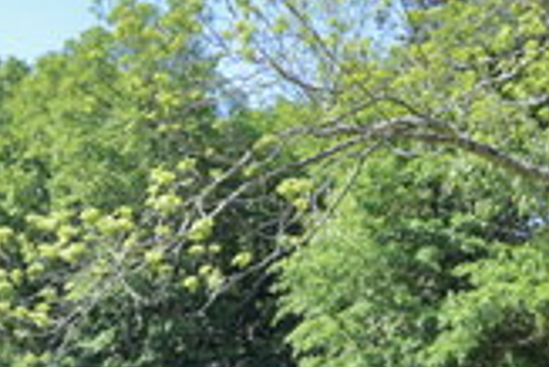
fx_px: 1816
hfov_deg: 16.6
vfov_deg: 11.4
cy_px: 389
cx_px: -88
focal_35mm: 119
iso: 100
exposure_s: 1/125
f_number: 8
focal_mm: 38
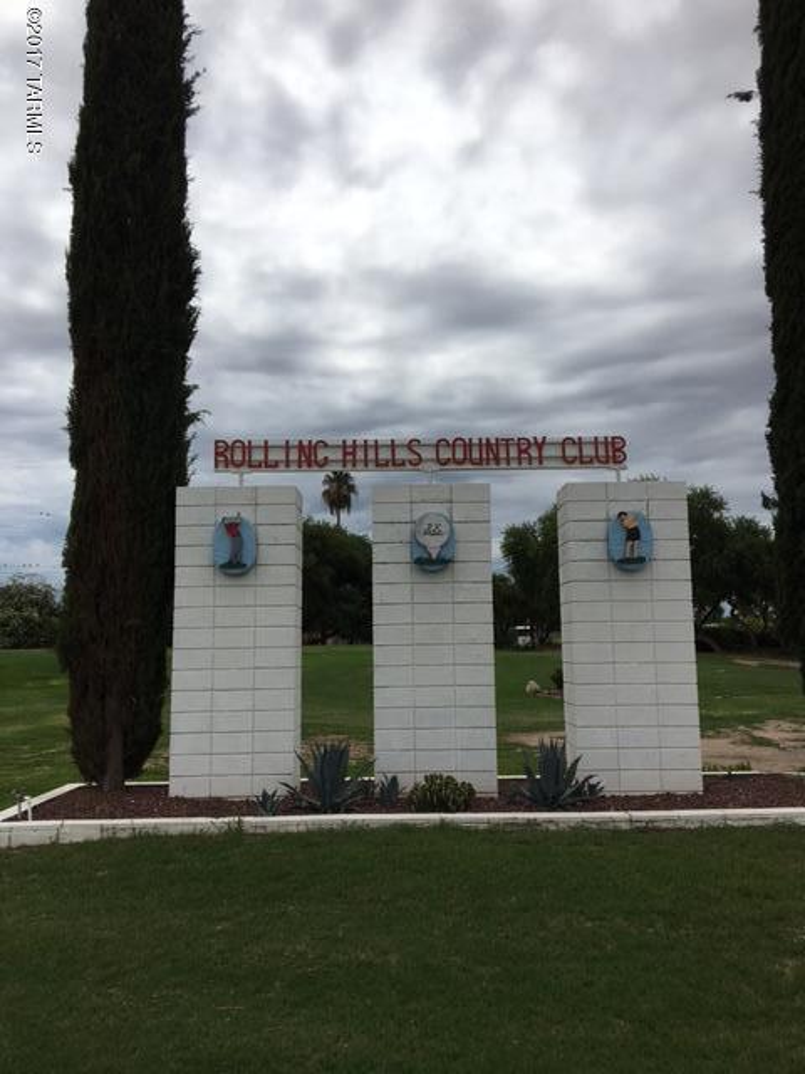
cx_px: 402
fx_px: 899
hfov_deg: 48.2
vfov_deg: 61.7
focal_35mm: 29
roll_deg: +0.8
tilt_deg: +7.7
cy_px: 537
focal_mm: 4.15
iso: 25
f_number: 2.2
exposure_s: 1/5128
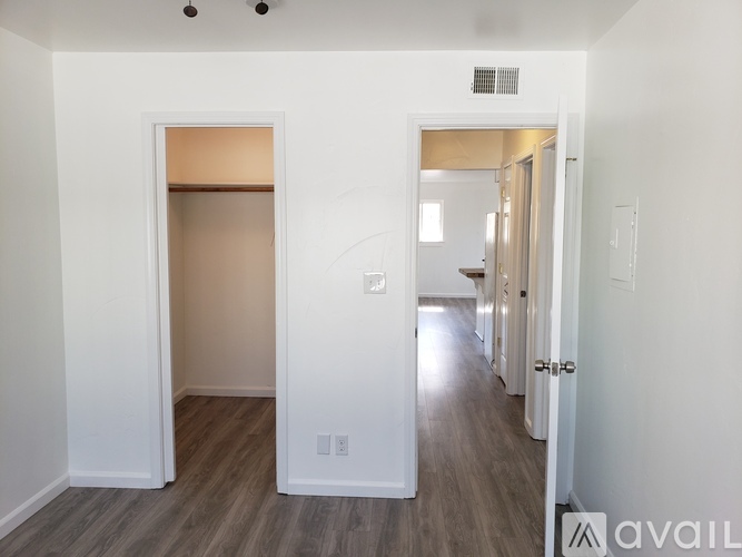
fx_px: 557
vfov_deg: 53.0
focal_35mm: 26
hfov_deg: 67.3
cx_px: 371
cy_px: 278
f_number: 2.4
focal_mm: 4.3
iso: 64
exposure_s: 1/60
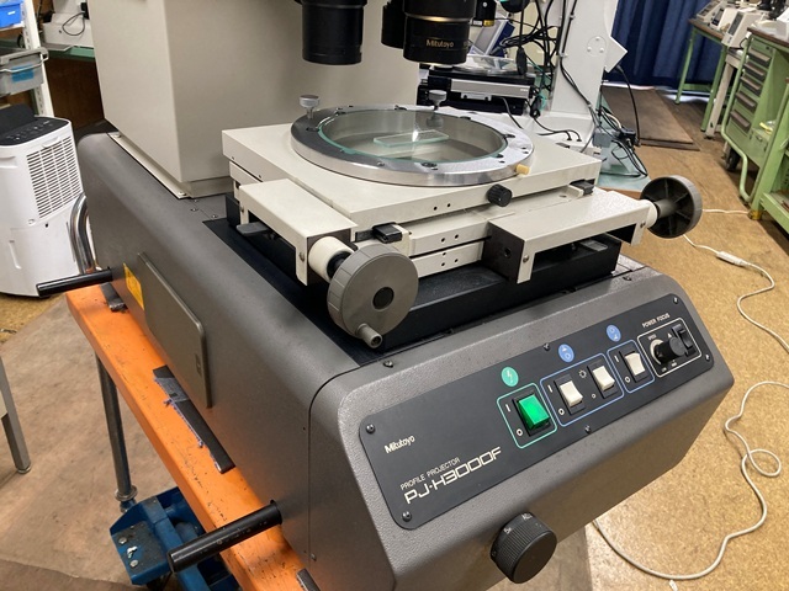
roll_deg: -4.0
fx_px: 638
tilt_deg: -28.9
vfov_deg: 49.7
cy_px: 296
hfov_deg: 63.4
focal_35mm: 28
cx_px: 394
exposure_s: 1/60
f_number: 1.8
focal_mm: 3.99
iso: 125
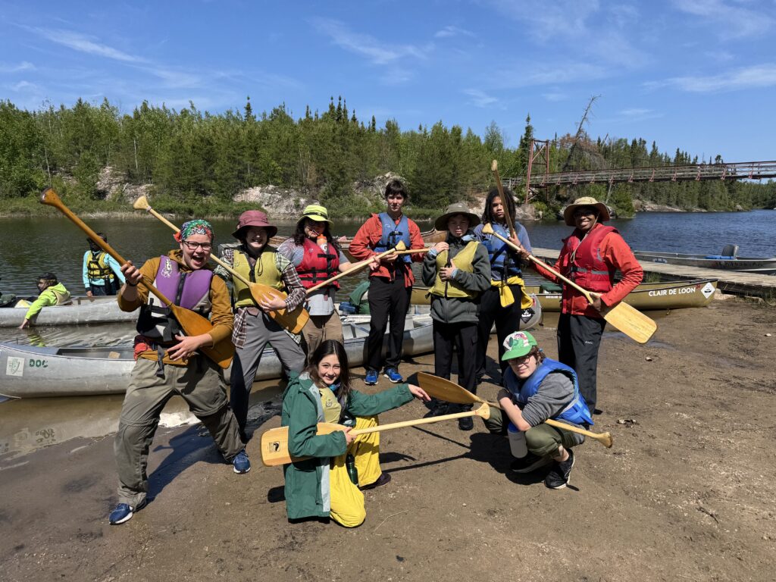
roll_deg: +0.3
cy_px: 291
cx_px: 388
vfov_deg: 56.8
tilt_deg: -9.3
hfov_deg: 71.6
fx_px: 538
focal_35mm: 24
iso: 80
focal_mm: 6.76
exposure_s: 1/3802
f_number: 1.78
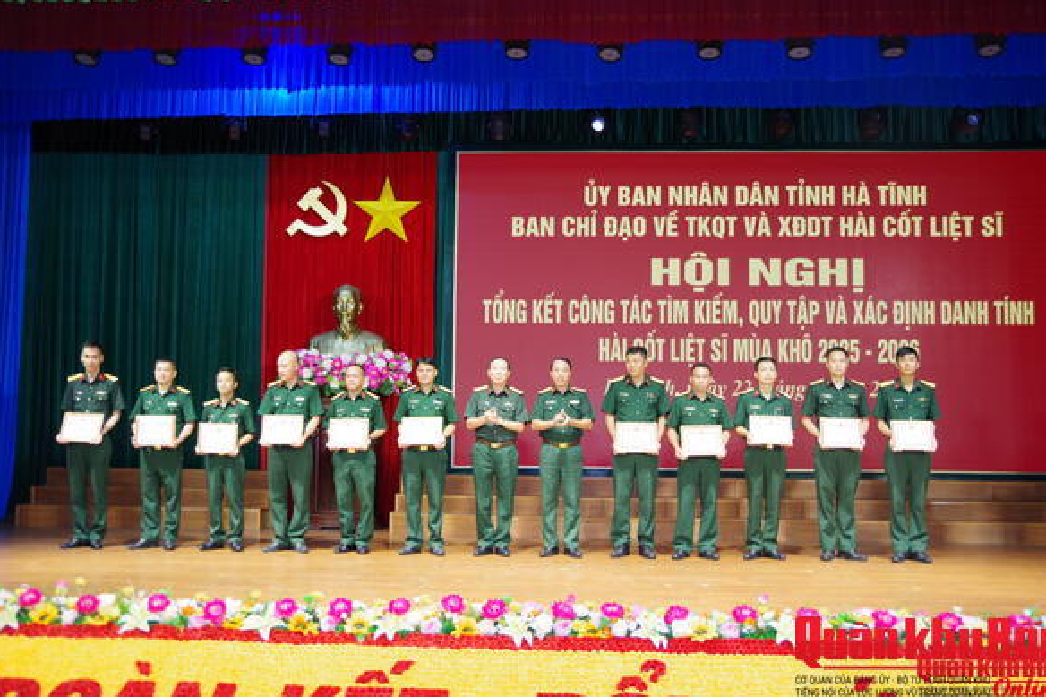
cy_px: 340
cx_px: 527
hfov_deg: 51.9
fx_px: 1075
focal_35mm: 37
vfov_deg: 35.9
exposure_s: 1/60
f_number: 4
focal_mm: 24
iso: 400
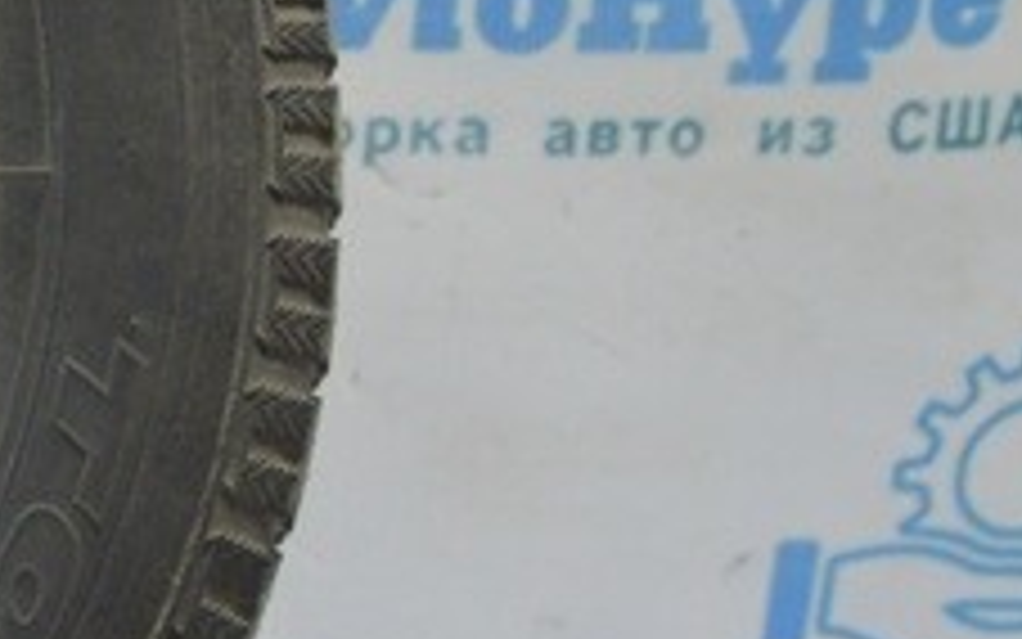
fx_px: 3455
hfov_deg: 14.1
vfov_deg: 10.5
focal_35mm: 124
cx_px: -1040
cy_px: 146
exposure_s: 1/50
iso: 400
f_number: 3.5
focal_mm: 18
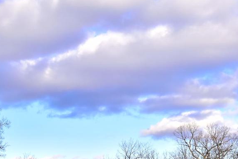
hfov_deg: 27.0
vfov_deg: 18.0
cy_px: 131
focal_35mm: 75
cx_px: 140
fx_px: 496
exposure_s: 1/640
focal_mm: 20
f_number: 5.6
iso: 400
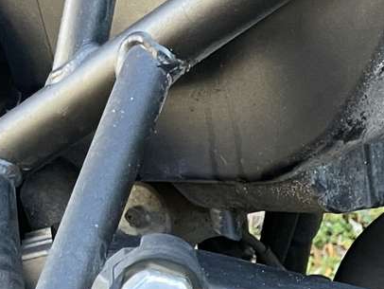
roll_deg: -0.2
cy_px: 558
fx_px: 1421
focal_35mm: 128
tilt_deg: -21.6
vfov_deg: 10.7
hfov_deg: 12.2
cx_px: 923
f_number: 1.6
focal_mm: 4.2
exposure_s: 1/99
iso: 125
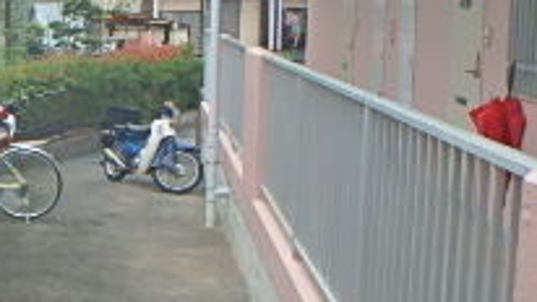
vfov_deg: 17.0
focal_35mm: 71
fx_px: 1011
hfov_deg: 25.2
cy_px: 143
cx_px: -182
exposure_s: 1/160
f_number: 3.5
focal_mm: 3.7
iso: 125
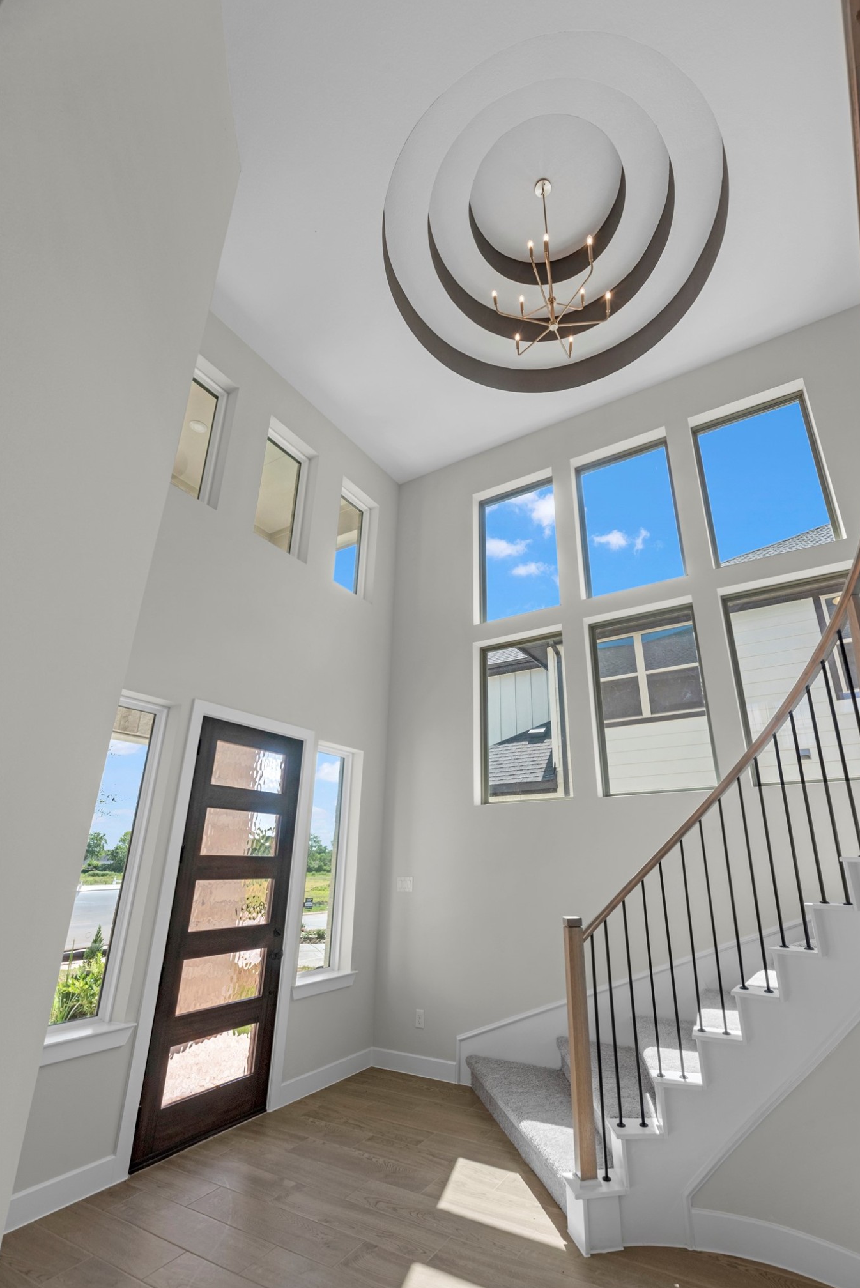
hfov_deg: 77.3
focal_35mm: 15
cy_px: 662
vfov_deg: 100.3
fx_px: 537
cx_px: 459
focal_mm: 14
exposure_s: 1/20
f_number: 9
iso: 250
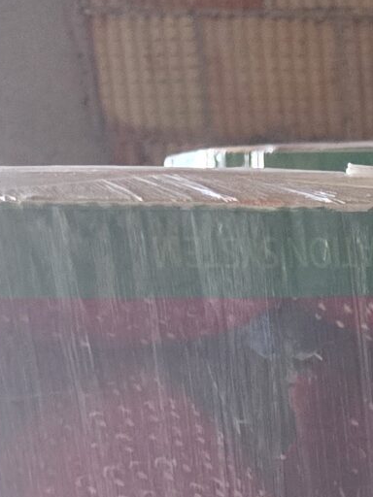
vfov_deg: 13.0
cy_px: 1187
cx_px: 654
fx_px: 1652
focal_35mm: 115
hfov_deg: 11.9
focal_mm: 6.3
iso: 1600
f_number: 1.7
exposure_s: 1/60
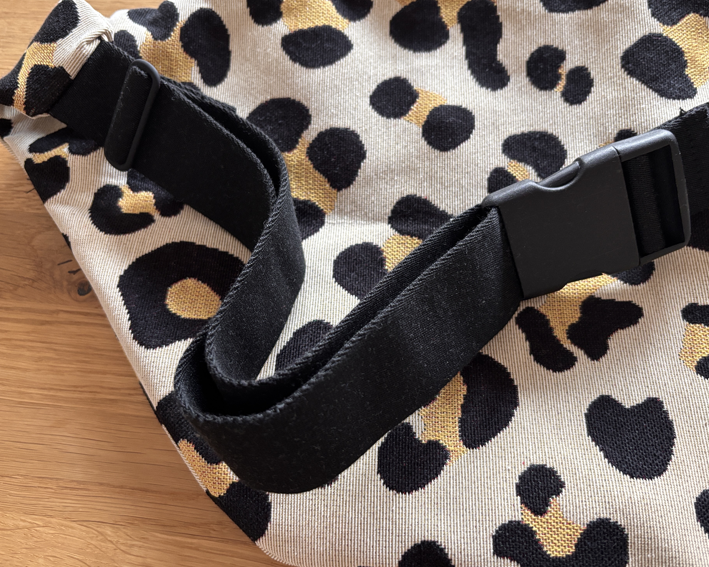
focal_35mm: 28
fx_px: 588
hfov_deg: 62.2
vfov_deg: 51.5
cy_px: 279
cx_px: 361
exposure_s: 1/60
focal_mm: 5.96
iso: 400
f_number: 1.6
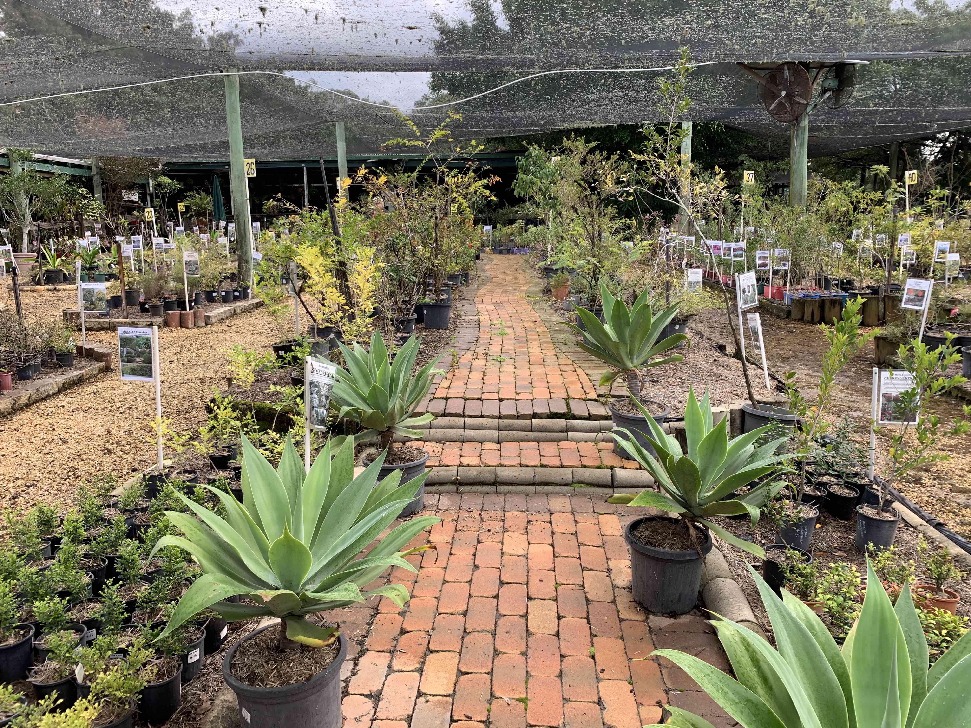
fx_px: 729
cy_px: 364
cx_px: 486
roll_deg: -0.4
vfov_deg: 53.1
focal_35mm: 26
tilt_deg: -10.0
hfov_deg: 67.3
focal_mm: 4.25
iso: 25
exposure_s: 1/157
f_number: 1.8
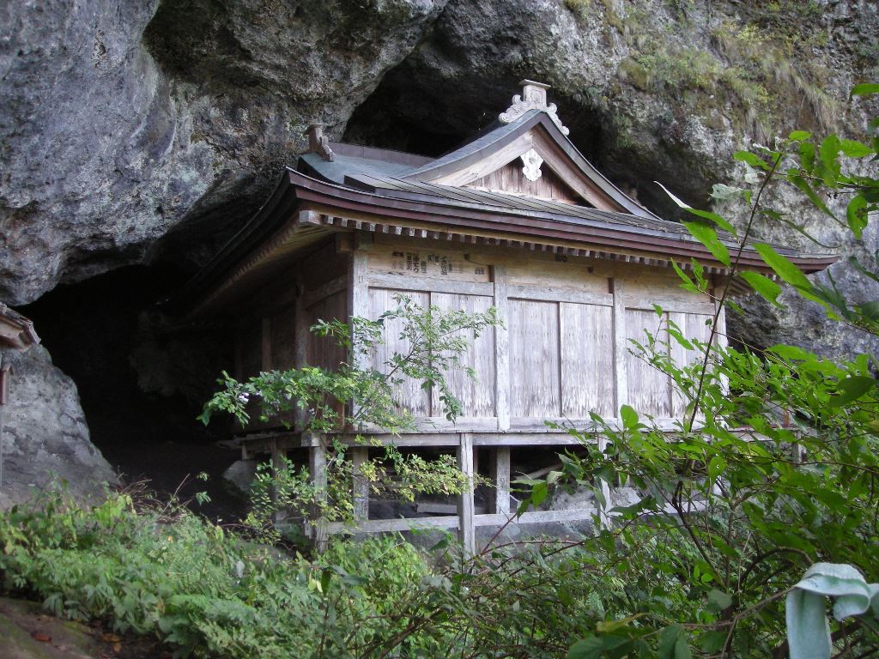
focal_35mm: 35
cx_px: 440
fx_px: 889
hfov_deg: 52.6
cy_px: 330
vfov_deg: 40.7
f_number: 2.8
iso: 171
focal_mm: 5.7
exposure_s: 1/60.7
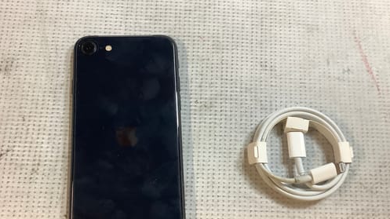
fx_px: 351
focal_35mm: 34
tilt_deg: -75.5
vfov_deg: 34.5
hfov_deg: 58.0
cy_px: 134
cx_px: 195
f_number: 2.4
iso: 160
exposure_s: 1/50
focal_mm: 3.3
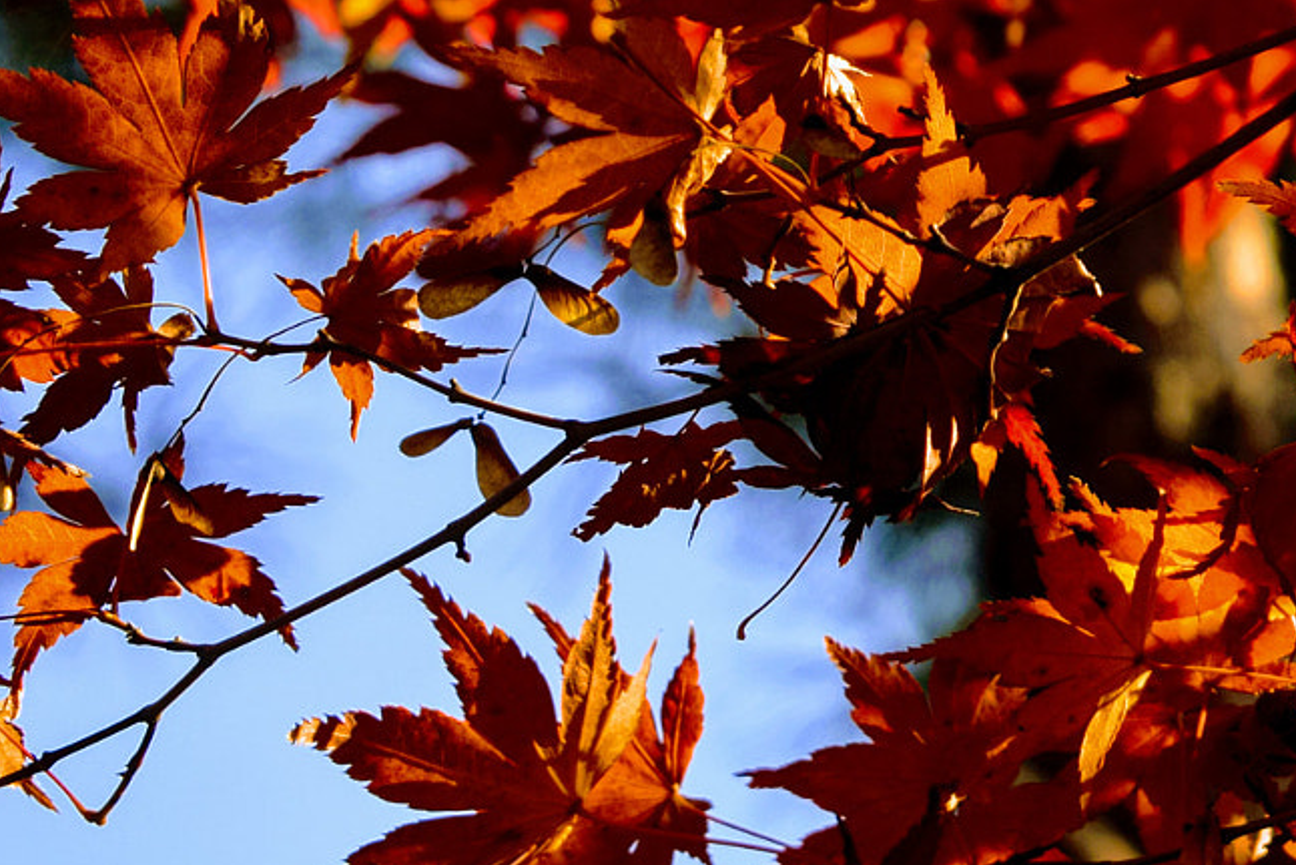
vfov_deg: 6.7
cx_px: 1563
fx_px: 7354
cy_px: 247
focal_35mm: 204
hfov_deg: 9.9
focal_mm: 55
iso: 200
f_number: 8
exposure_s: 1/250
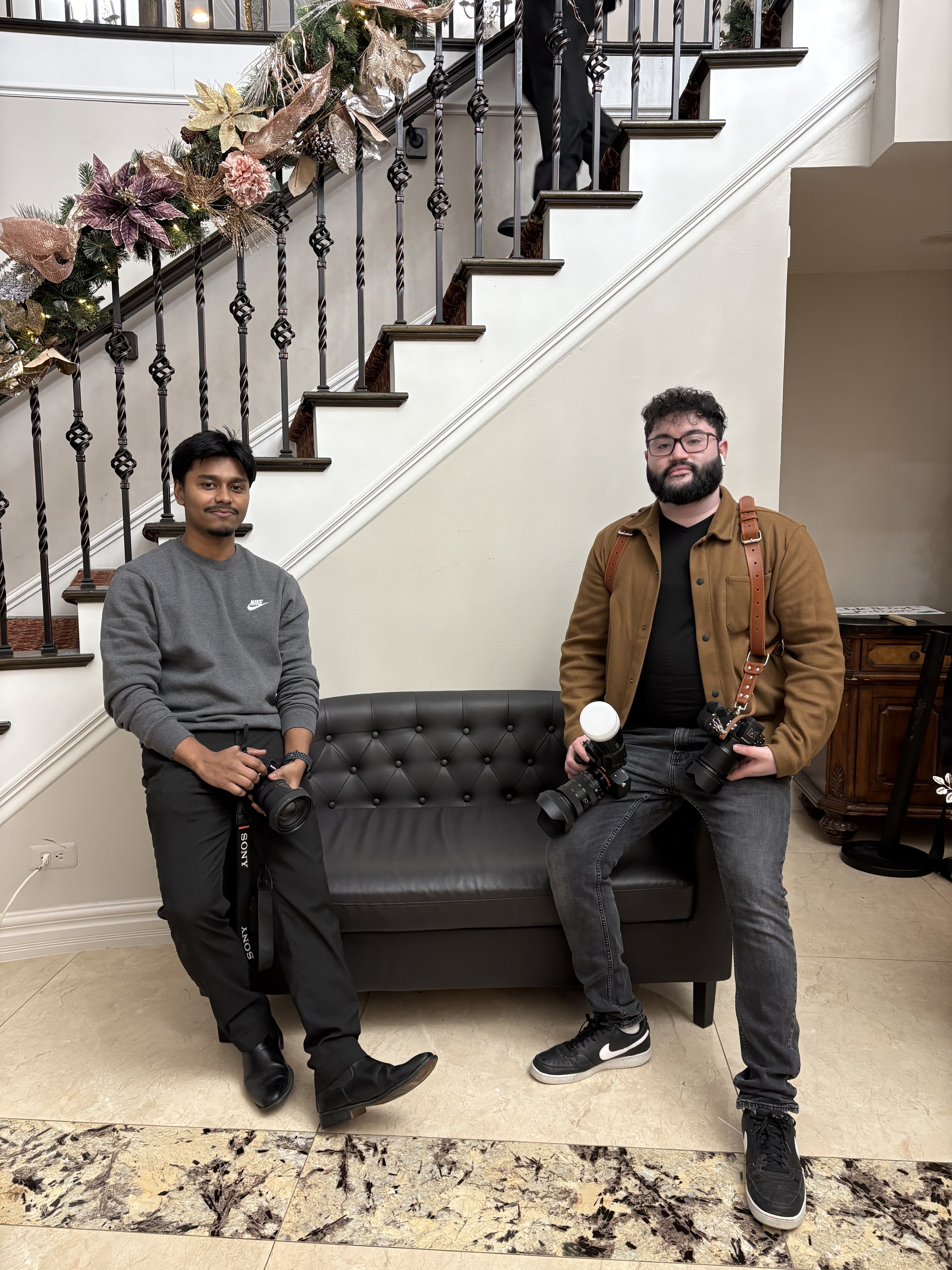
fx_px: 953
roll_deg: +0.5
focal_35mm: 26
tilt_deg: -6.2
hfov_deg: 53.1
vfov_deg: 67.3
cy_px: 635
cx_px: 476
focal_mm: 5.96
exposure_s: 1/60
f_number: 1.6
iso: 160
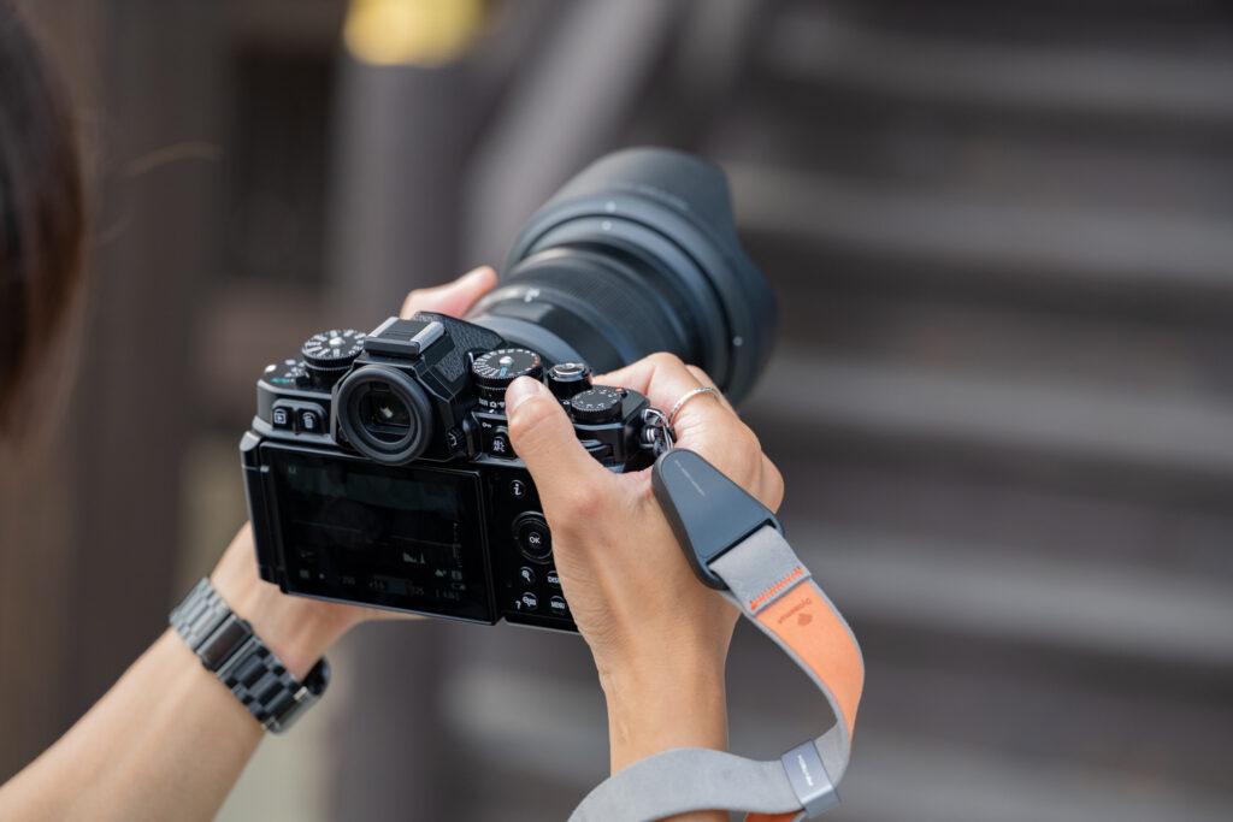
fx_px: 3597
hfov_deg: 19.5
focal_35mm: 105
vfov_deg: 13.0
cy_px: 411
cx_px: 616
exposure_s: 1/1000
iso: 800
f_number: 4
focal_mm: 105
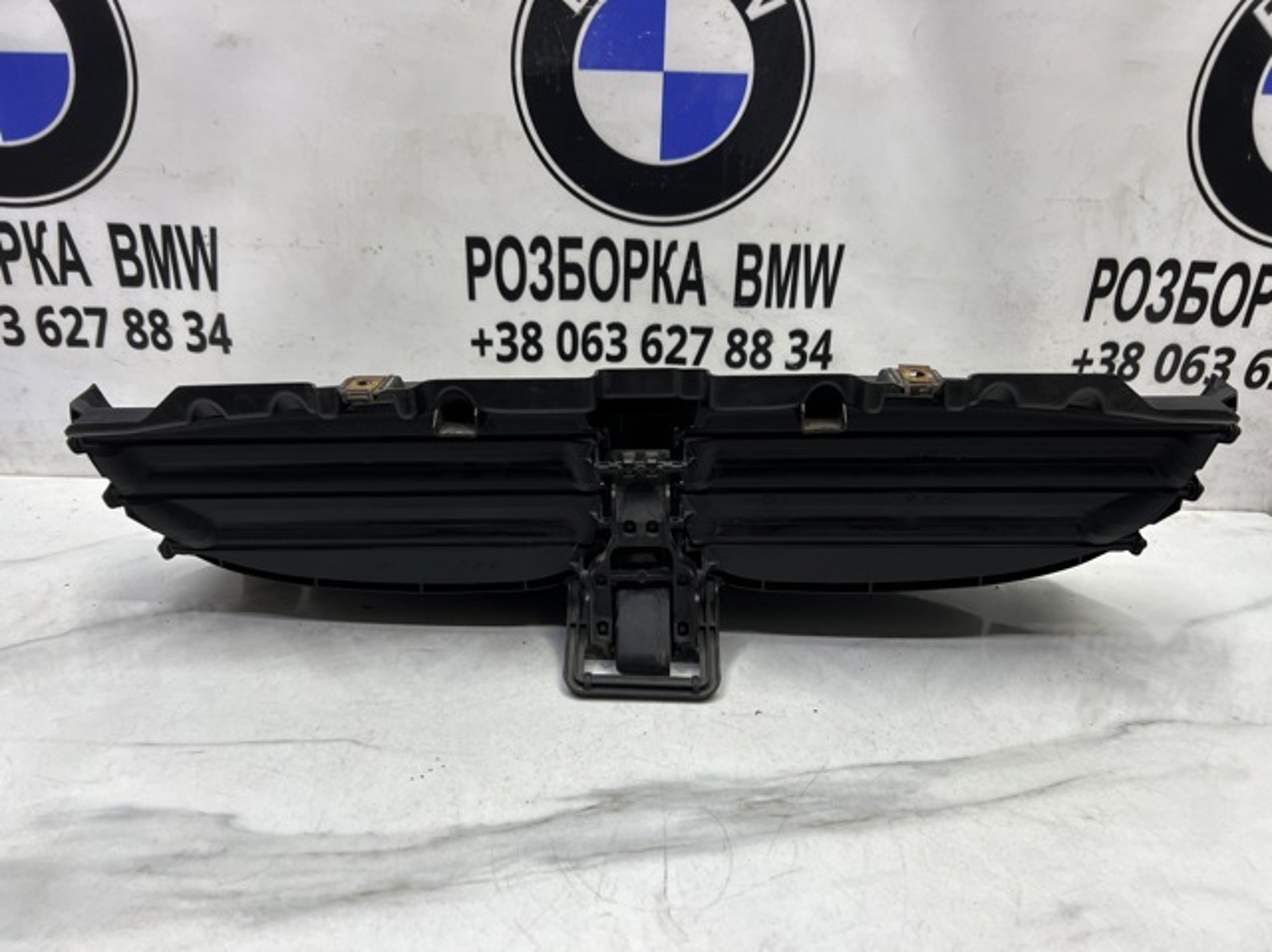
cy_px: 476
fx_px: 955
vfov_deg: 53.0
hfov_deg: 67.3
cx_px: 636
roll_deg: -2.7
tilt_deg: -25.6
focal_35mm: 26
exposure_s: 1/121
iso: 100
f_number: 1.5
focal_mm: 5.7
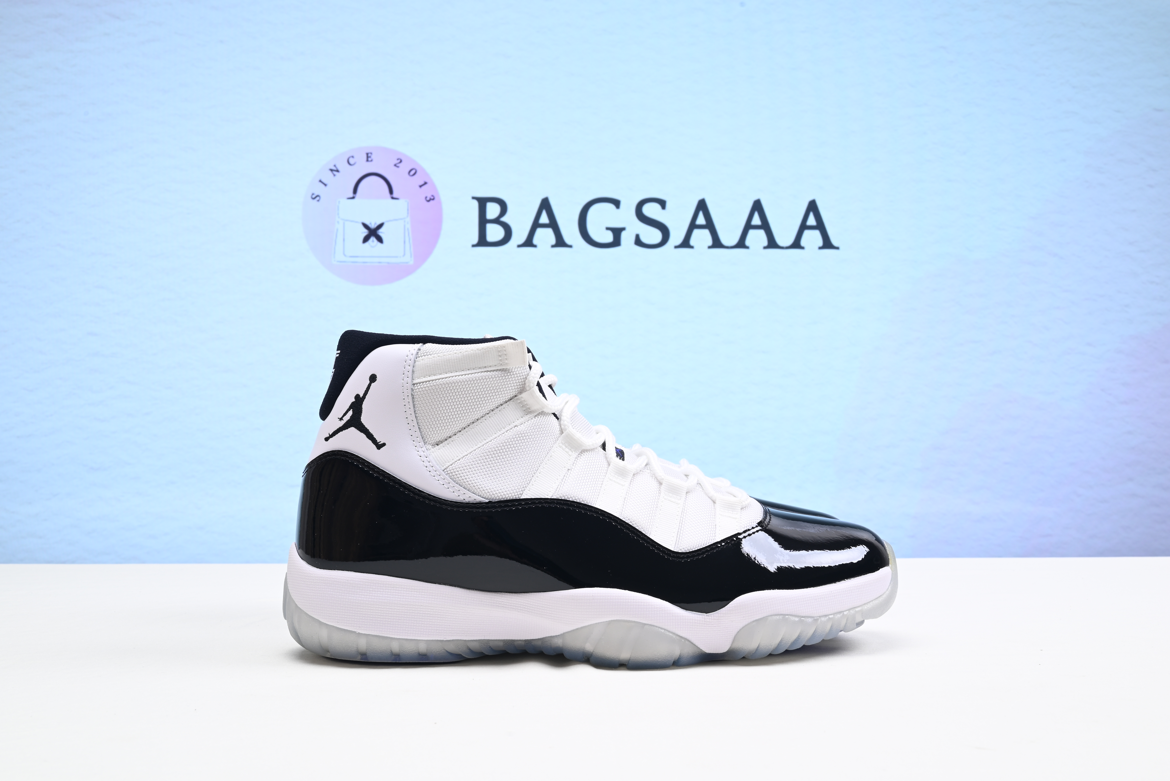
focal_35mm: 39
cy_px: 390
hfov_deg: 49.5
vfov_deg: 34.2
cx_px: 585
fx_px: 1268
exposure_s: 1/2
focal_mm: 39
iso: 100
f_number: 16
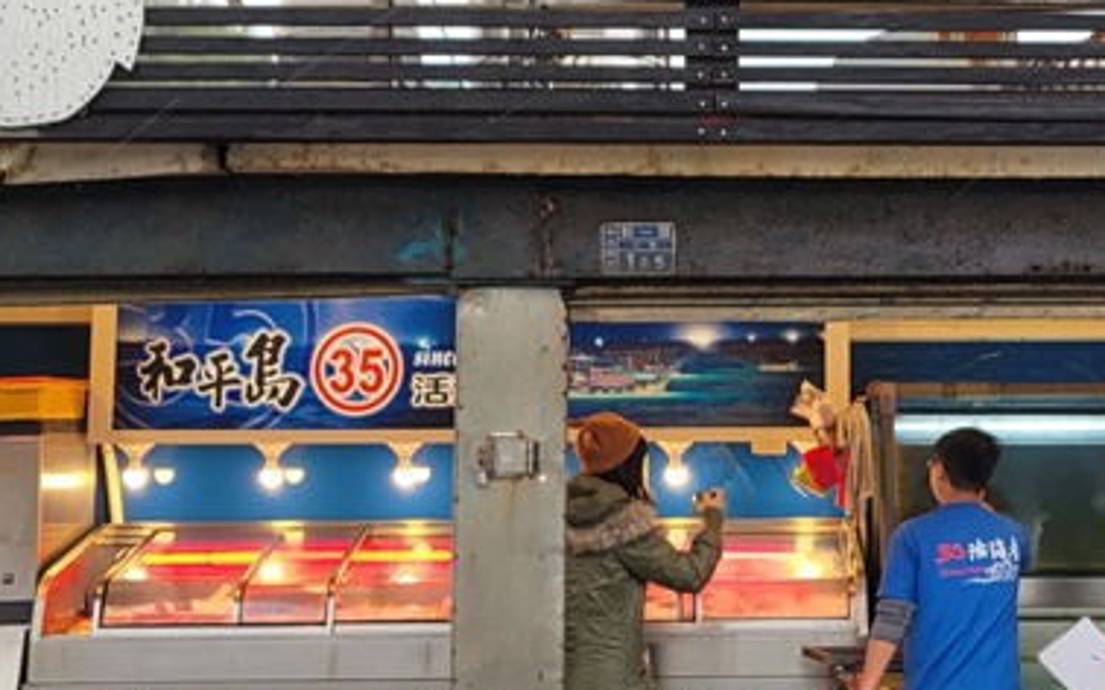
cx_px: 775
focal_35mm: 73
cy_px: 123
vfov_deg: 17.7
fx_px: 2198
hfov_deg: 28.0
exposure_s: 1/145
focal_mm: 5.4
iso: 40
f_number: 1.8
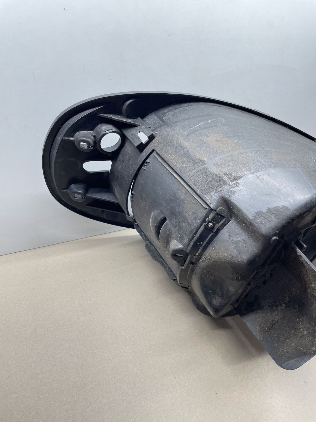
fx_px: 316
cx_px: 158
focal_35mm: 26
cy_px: 211
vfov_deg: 67.3
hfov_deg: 53.1
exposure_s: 1/100
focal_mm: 4.2
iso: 100
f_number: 1.6
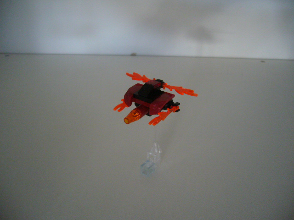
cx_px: 147
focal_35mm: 35
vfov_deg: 40.7
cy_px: 110
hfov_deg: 52.6
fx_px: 297
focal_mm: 5.8
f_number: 2.8
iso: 200
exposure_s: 1/15
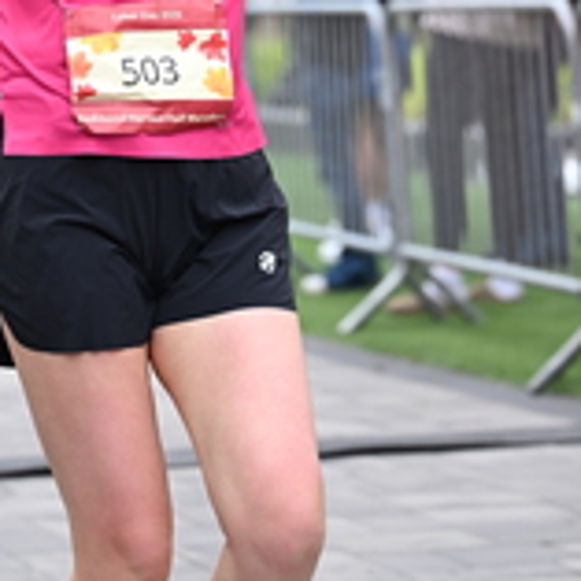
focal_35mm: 221
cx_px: 202
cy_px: -222
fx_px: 4197
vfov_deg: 7.8
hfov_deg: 7.9
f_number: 2.8
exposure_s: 1/2000
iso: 640
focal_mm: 74
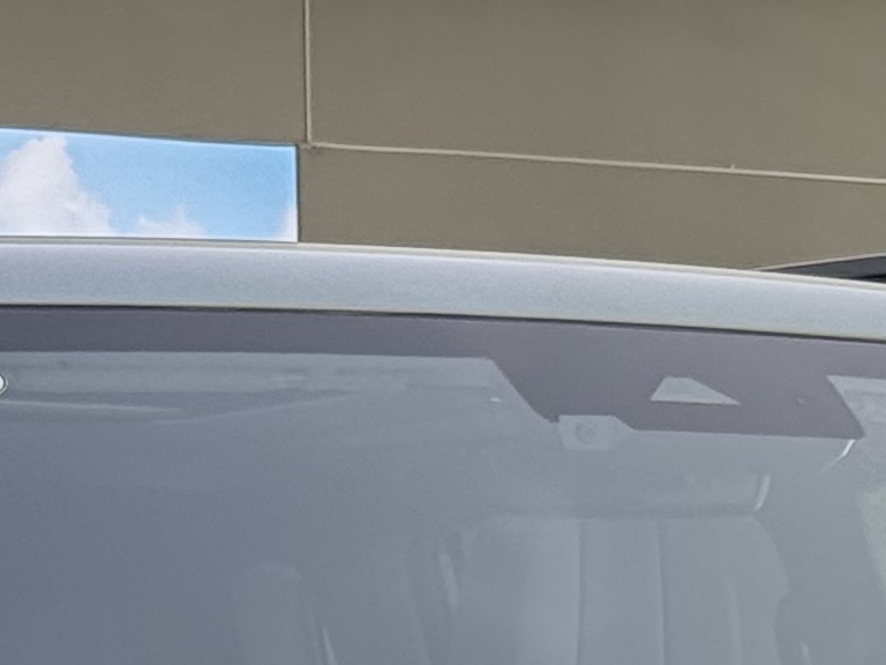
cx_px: 883
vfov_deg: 5.8
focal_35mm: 252
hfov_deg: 7.8
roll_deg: +0.3
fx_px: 6450
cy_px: 1358
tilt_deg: -2.3
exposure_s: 1/411
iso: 100
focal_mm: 6.76
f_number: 1.78
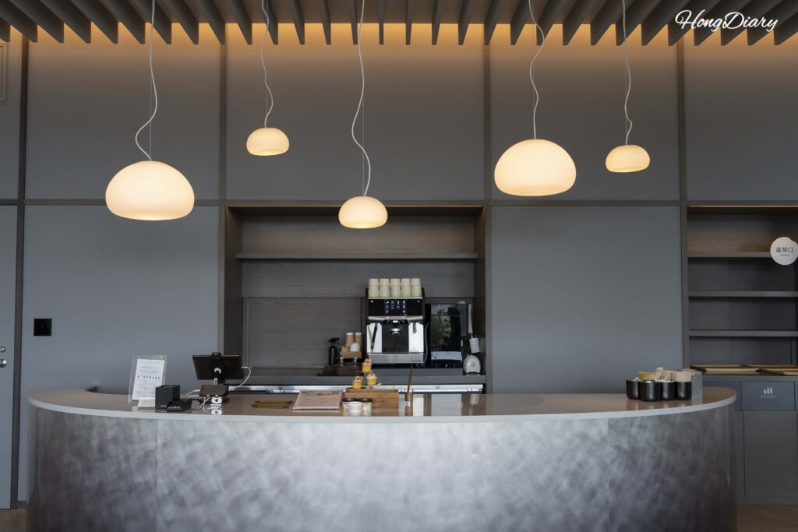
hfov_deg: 55.8
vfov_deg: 38.9
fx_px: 754
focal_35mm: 34
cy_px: 266
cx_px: 399
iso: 640
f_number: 4.5
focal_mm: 34
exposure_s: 1/160
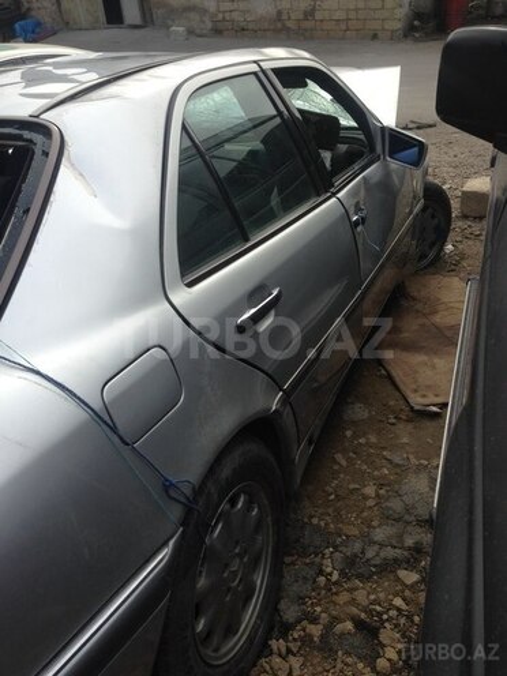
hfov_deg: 42.9
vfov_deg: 55.4
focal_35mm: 33
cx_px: 254
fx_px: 644
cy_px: 338
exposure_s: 1/847
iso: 50
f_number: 2.4
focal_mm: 4.12
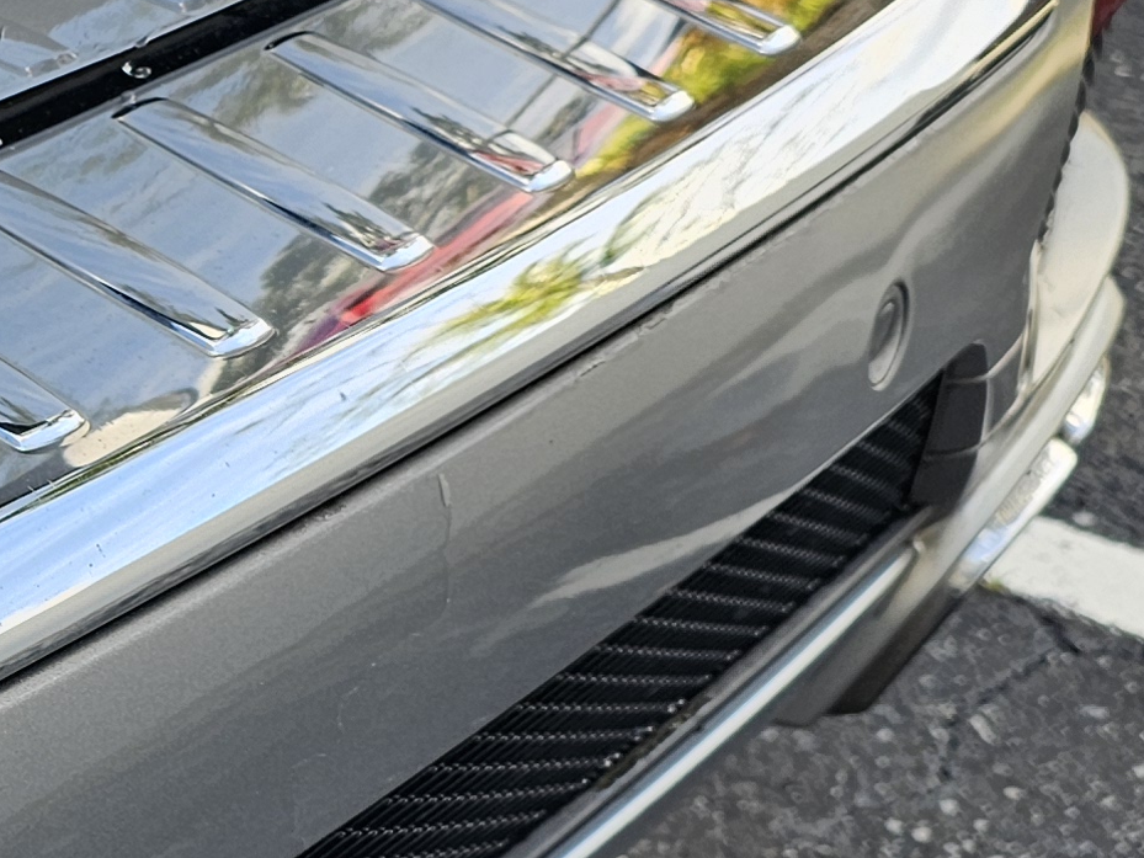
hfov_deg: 18.0
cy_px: 681
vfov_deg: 14.9
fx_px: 3272
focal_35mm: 99
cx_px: -499
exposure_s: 1/180
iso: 20
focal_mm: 6.3
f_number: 1.7
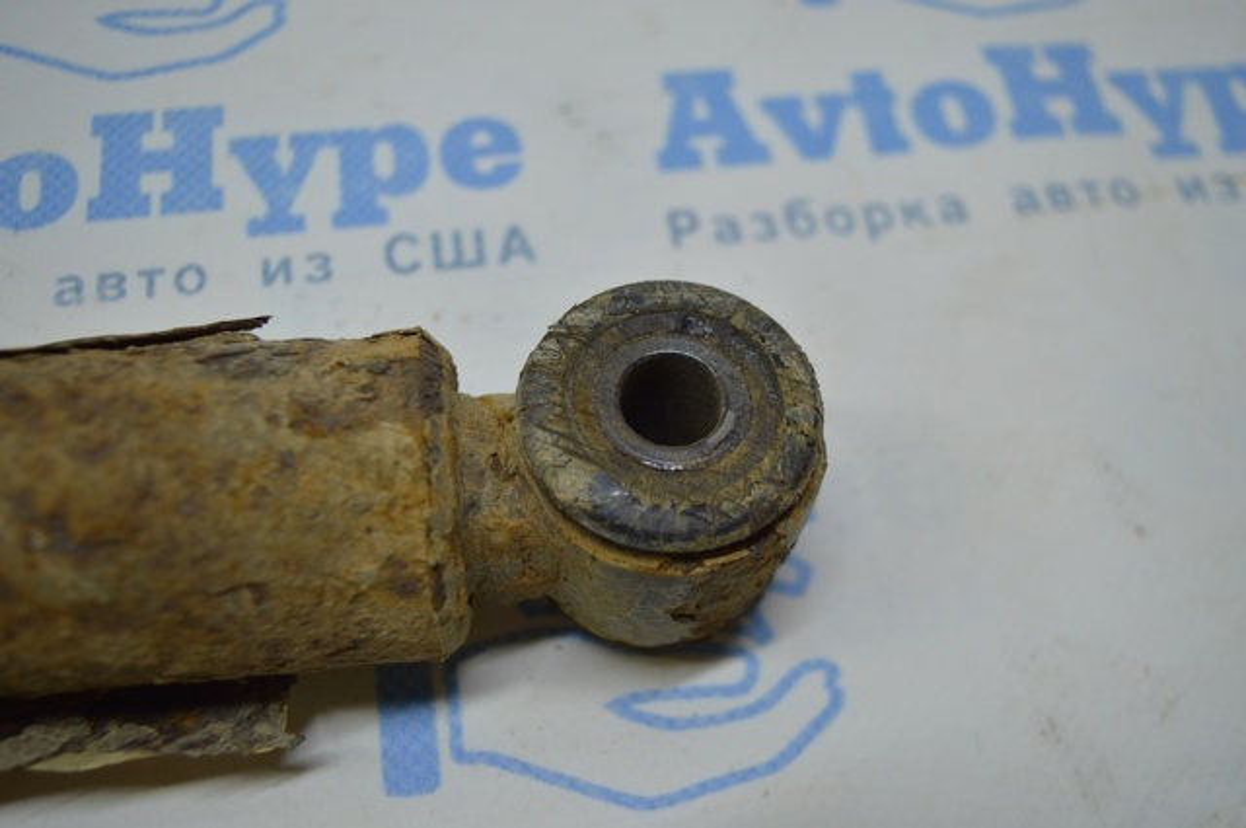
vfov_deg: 36.8
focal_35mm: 36
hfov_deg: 53.2
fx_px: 1244
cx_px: 623
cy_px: 414
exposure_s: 1/125
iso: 400
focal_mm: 24
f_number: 4
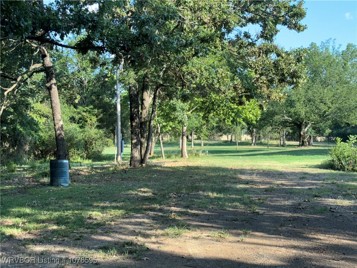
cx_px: 178
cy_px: 134
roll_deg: +0.3
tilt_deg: +3.6
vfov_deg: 28.0
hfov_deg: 36.8
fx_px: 536
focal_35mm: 52
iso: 32
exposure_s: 1/273
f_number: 1.6
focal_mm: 5.96
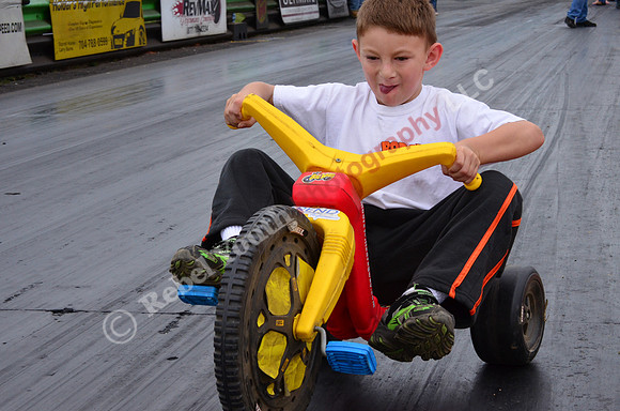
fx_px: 1418
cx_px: 310
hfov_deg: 24.7
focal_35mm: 82
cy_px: 206
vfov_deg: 16.5
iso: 1000
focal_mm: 55
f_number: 13
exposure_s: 1/640
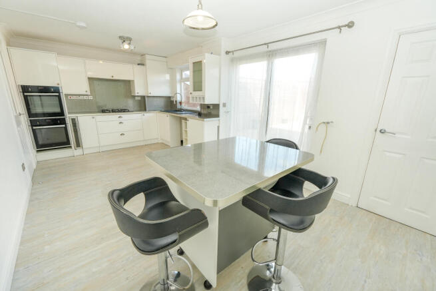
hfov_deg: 100.4
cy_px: 146
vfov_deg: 77.4
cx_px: 218
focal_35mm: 15
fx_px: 182
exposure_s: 1/160
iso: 400
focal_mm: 10
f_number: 4
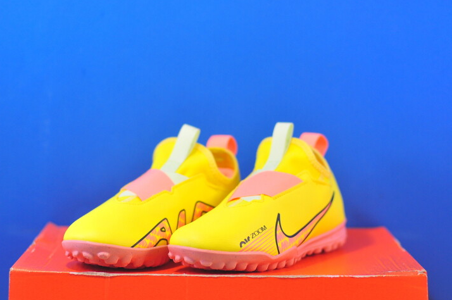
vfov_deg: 16.2
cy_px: 142
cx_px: 214
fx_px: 1053
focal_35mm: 84
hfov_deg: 24.2
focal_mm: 50
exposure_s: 1/320
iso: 250
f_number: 2.2
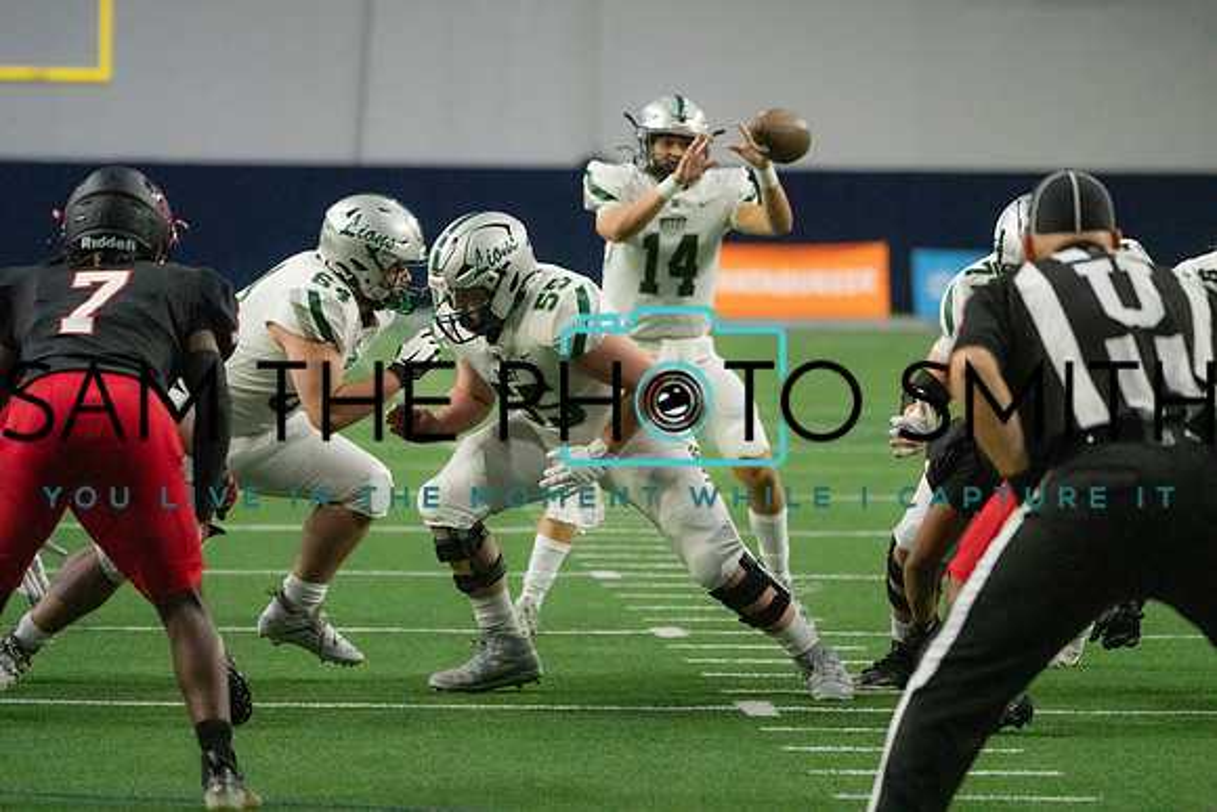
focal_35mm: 268
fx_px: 9062
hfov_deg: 7.7
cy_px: 406
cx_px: 608
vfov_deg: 5.1
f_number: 5.6
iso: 16000
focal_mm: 268
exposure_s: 1/1250
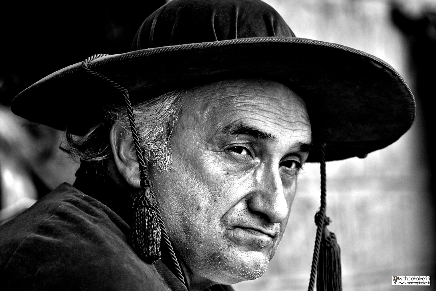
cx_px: 218
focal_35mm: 420
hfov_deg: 4.9
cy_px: 146
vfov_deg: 3.3
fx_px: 5086
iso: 200
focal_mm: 280
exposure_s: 1/125
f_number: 5.6
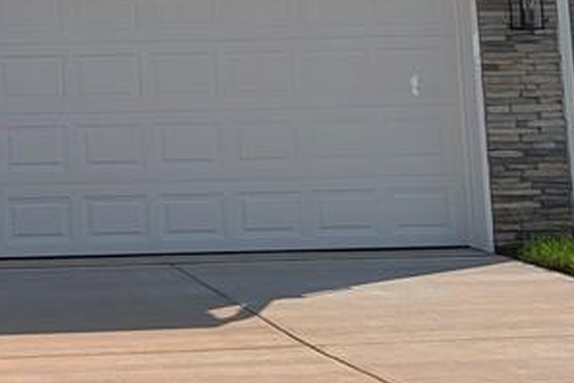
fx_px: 1371
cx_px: -196
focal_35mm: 86
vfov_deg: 15.2
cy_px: -104
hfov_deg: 21.2
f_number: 1.68
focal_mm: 6.9
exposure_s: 1/1408
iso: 21
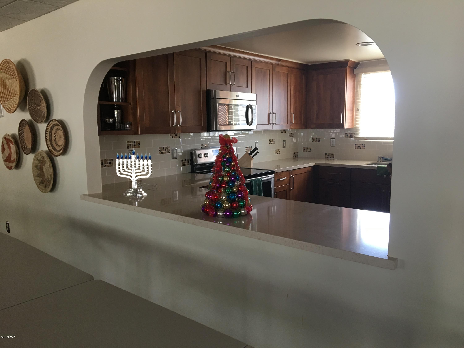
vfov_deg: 48.2
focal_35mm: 29
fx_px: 389
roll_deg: +1.2
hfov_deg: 61.7
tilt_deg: -8.2
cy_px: 174
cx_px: 232
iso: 40
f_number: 2.2
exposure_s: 1/30
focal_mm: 4.15
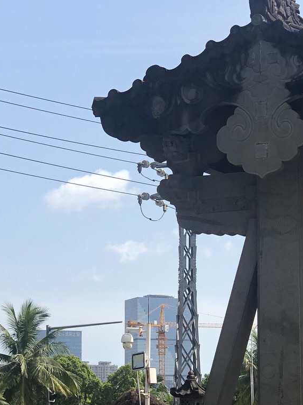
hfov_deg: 10.8
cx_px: 232
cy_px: 337
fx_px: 1599
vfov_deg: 14.3
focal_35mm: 137
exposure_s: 1/842
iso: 16
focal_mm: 6
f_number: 2.4
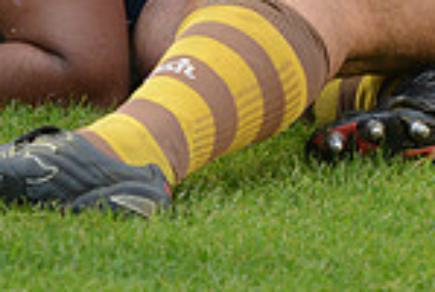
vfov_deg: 1.7
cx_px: 26
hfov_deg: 2.5
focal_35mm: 815
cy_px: -267
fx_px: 9868
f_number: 4
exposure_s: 1/500
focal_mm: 210
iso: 2500
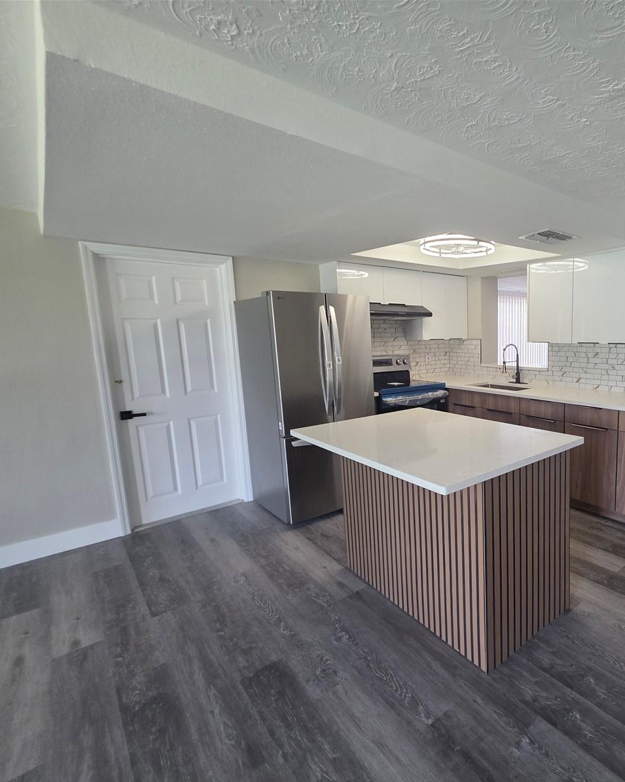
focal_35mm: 17
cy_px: 392
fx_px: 393
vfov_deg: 89.6
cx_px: 485
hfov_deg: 70.6
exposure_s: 1/120
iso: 200
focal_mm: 2.2
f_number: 1.9
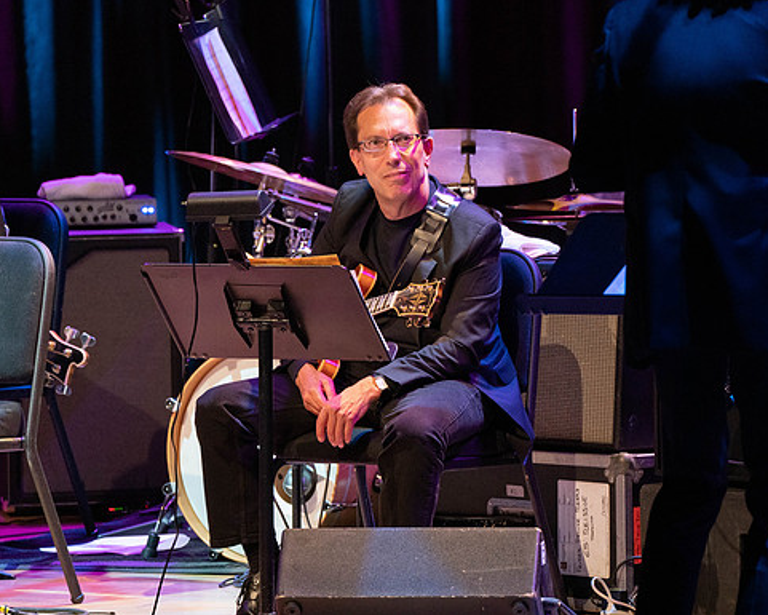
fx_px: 10299
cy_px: 308
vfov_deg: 3.4
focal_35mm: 453
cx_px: 398
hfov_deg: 4.3
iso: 5000
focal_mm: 400
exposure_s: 1/320
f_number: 8
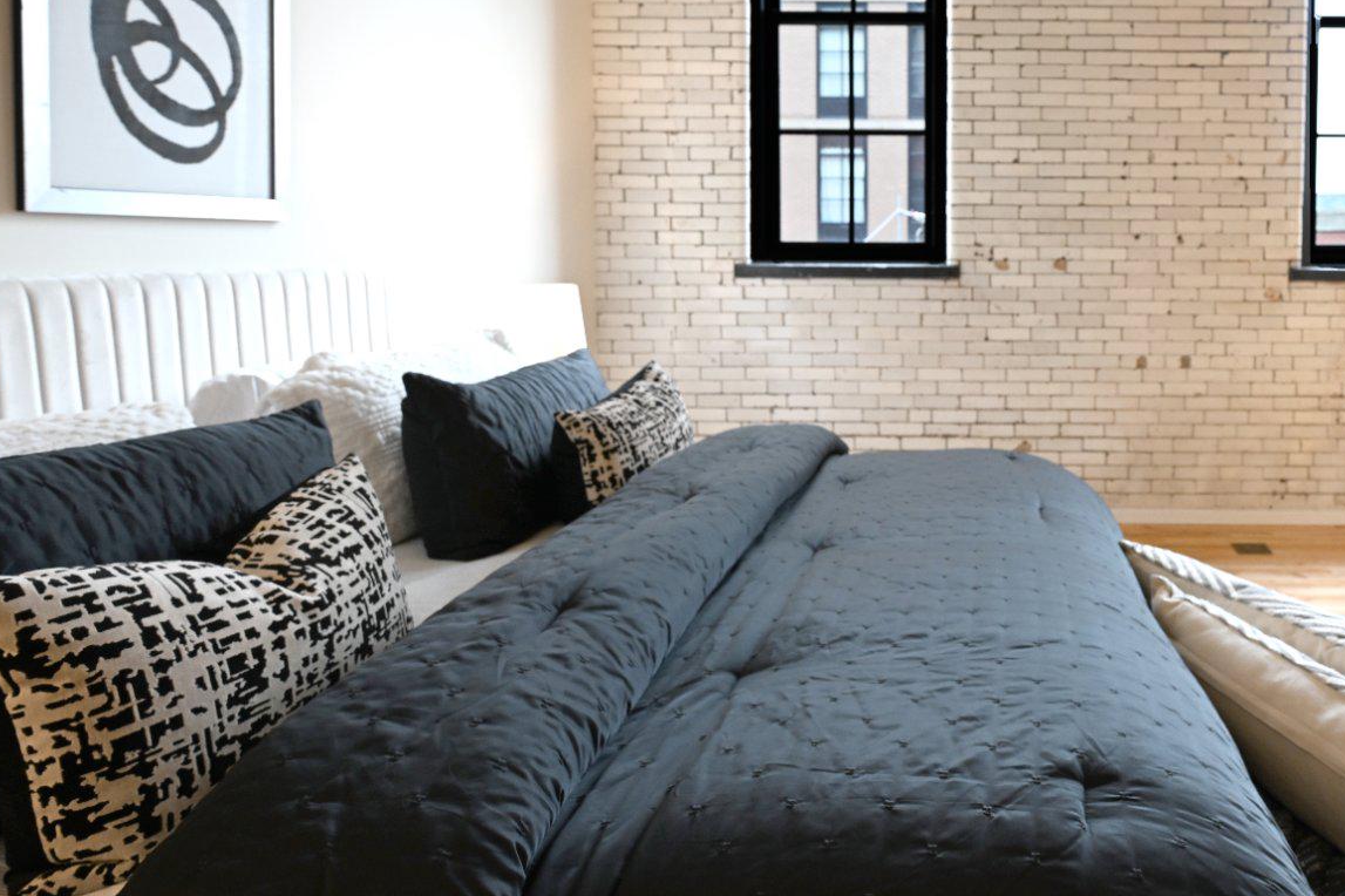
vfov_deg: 50.2
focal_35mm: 25
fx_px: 934
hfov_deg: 67.6
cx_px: 985
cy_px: 289
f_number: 4.5
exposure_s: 1/30
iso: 500
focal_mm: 14
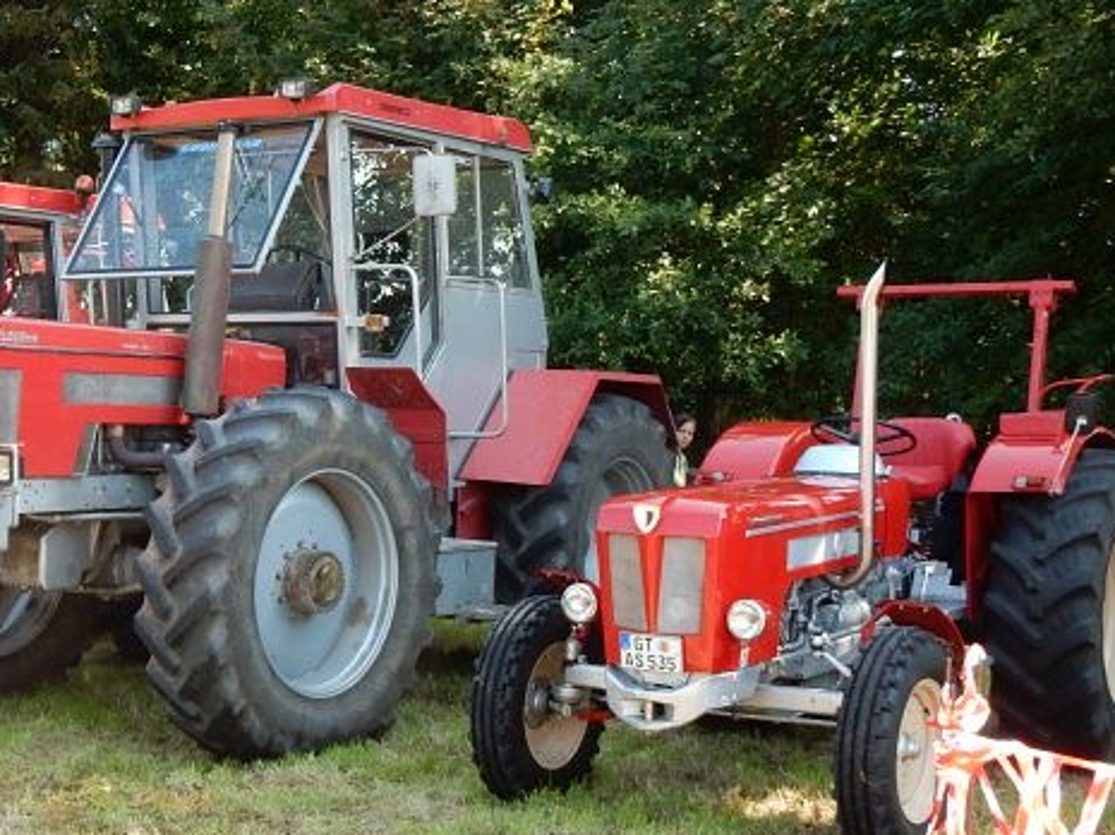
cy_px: 415
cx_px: 261
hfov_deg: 30.6
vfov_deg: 23.6
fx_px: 1996
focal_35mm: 62
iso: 125
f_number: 4
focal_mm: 6.4
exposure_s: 1/100
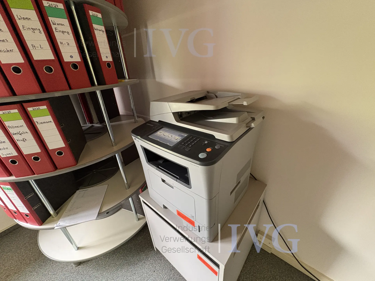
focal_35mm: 14
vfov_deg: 85.7
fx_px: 152
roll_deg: +5.7
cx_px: 188
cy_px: 140
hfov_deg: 102.1
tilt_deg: -25.9
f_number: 2.2
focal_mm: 2.22
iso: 400
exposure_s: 1/50
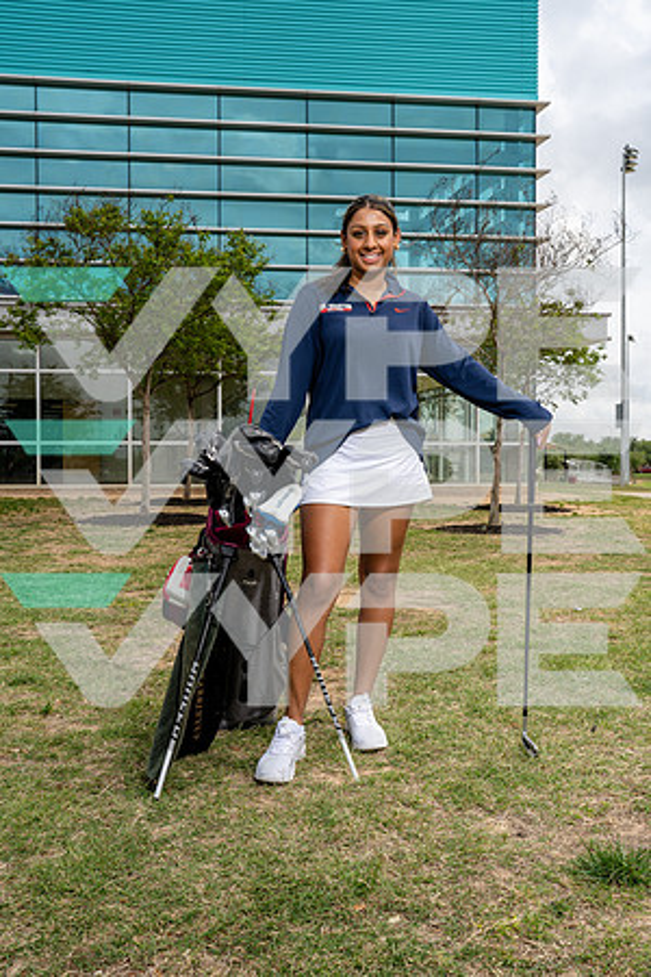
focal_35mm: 34
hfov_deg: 38.9
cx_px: 326
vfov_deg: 55.8
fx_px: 922
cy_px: 488
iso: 100
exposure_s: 1/250
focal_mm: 34
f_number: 8
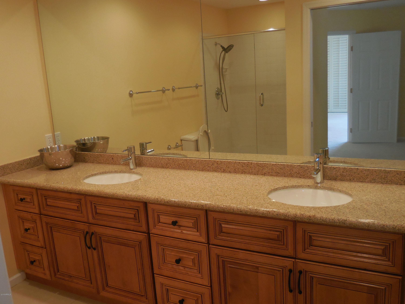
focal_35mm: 33
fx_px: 386
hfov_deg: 55.4
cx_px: 202
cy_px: 152
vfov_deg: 42.9
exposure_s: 1/30
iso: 250
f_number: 3.7
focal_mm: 5.9
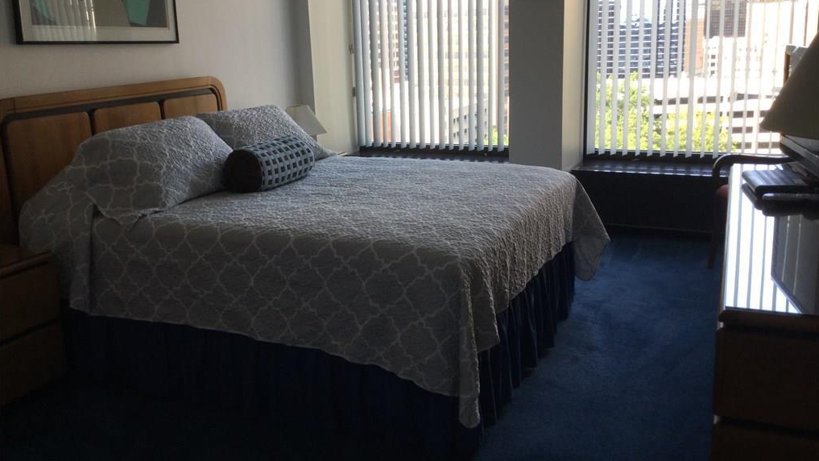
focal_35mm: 34
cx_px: 409
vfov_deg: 34.6
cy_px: 190
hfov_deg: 58.0
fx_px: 738
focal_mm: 3.3
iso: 25
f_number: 2.4
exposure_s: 1/120
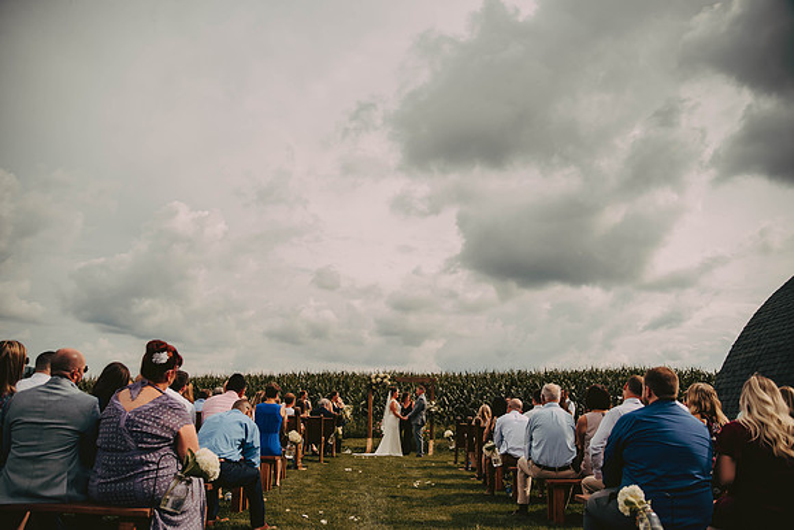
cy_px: 265
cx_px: 397
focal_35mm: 28
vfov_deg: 46.4
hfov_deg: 65.5
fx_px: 618
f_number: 2.8
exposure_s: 1/4000
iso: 250
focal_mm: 28
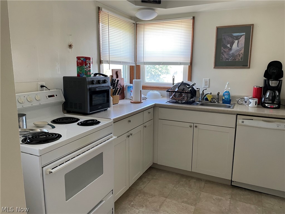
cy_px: 107
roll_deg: +0.0
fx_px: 214
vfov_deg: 53.1
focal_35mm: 26
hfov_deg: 67.3
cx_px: 142
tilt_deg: -9.7
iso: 125
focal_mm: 4.2
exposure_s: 1/92
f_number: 1.6
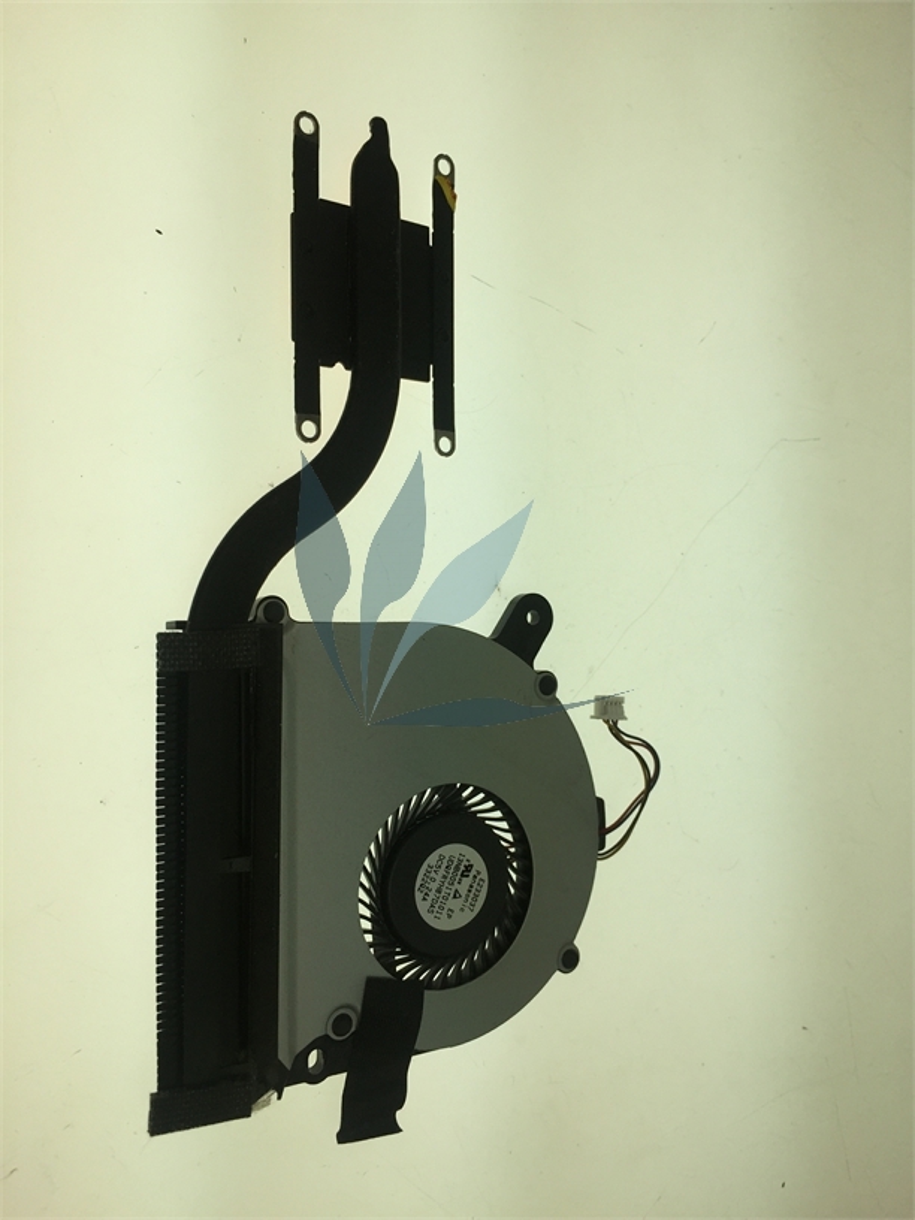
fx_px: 1022
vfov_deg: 61.7
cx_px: 458
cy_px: 610
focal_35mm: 29
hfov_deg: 48.2
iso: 32
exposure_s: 1/476
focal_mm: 4.15
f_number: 2.2
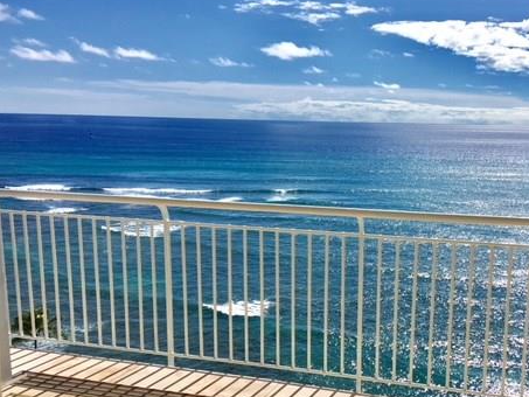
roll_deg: -0.8
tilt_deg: -10.4
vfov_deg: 35.0
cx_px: 354
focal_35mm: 41
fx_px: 627
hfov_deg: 45.1
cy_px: 244
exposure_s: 1/3663
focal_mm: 4.15
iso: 25
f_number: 2.2
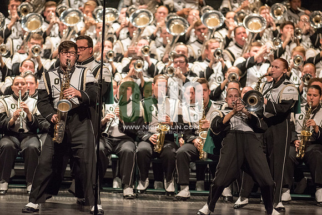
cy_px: 108
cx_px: 161
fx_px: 2684
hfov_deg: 6.9
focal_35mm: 300
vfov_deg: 4.6
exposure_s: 1/500
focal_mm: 300
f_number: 2.8
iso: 4000
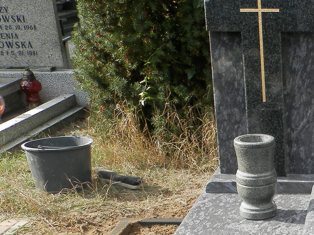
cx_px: 360
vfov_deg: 19.5
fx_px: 662
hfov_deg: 24.6
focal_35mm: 73
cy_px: 240
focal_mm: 4.5
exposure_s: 1/400
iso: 80
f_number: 3.1
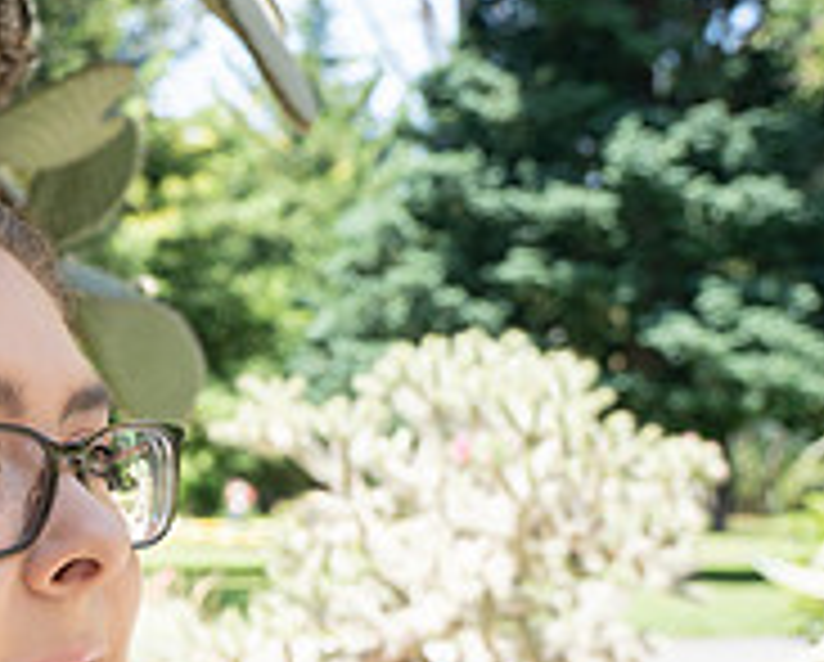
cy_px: 412
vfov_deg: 14.8
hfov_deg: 17.1
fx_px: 2540
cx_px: -320
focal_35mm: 104
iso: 250
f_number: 5.6
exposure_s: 1/160
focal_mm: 35
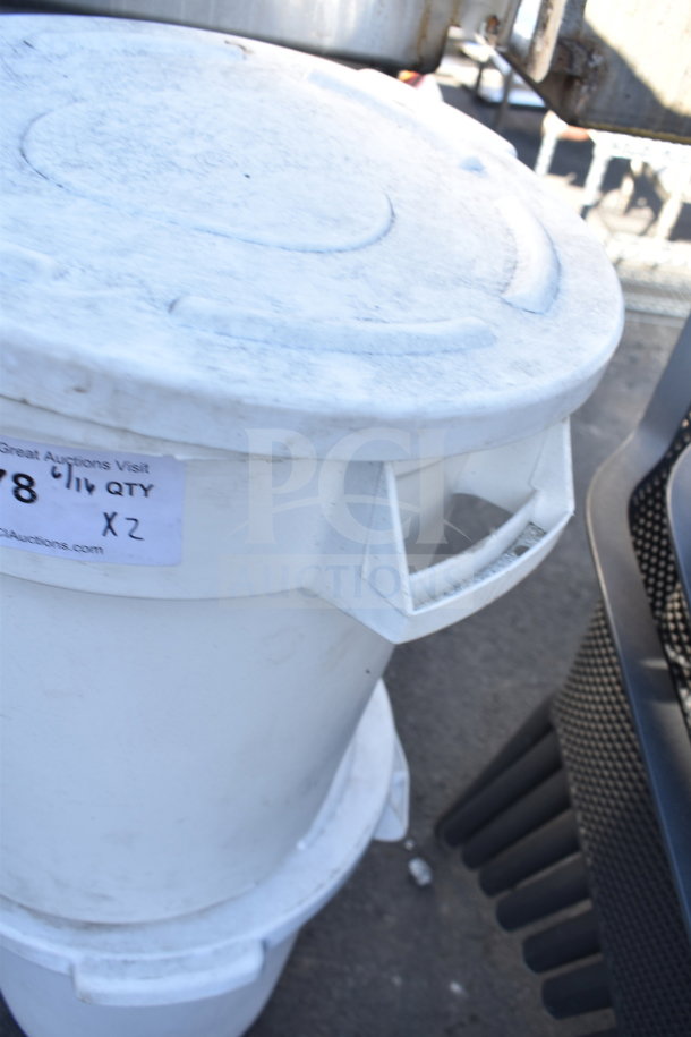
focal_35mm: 30
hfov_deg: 43.6
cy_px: 518
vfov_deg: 61.9
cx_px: 346
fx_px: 864
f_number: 5
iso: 200
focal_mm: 20
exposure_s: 1/100
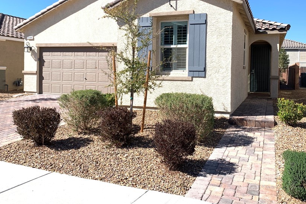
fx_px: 289
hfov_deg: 55.7
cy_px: 79
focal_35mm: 34
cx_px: 165
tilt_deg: -0.8
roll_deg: -0.8
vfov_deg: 38.7
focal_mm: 4.25
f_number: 1.8
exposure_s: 1/1779
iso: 25
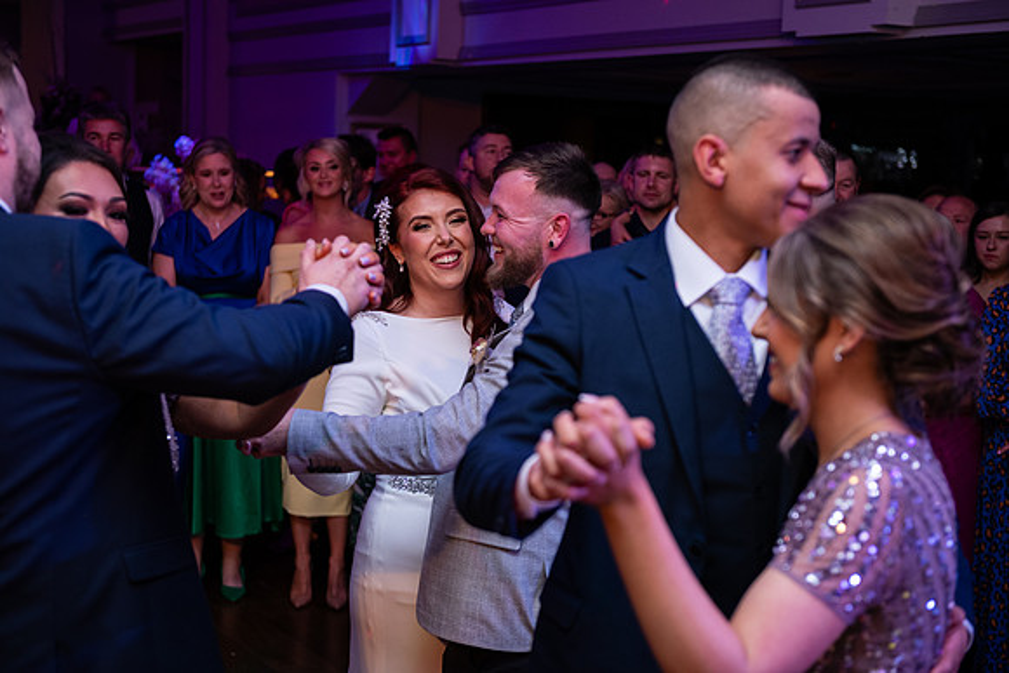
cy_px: 336
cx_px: 504
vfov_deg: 23.4
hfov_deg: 34.5
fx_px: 1626
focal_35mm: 58
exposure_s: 1/160
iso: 500
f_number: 3.5
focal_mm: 58
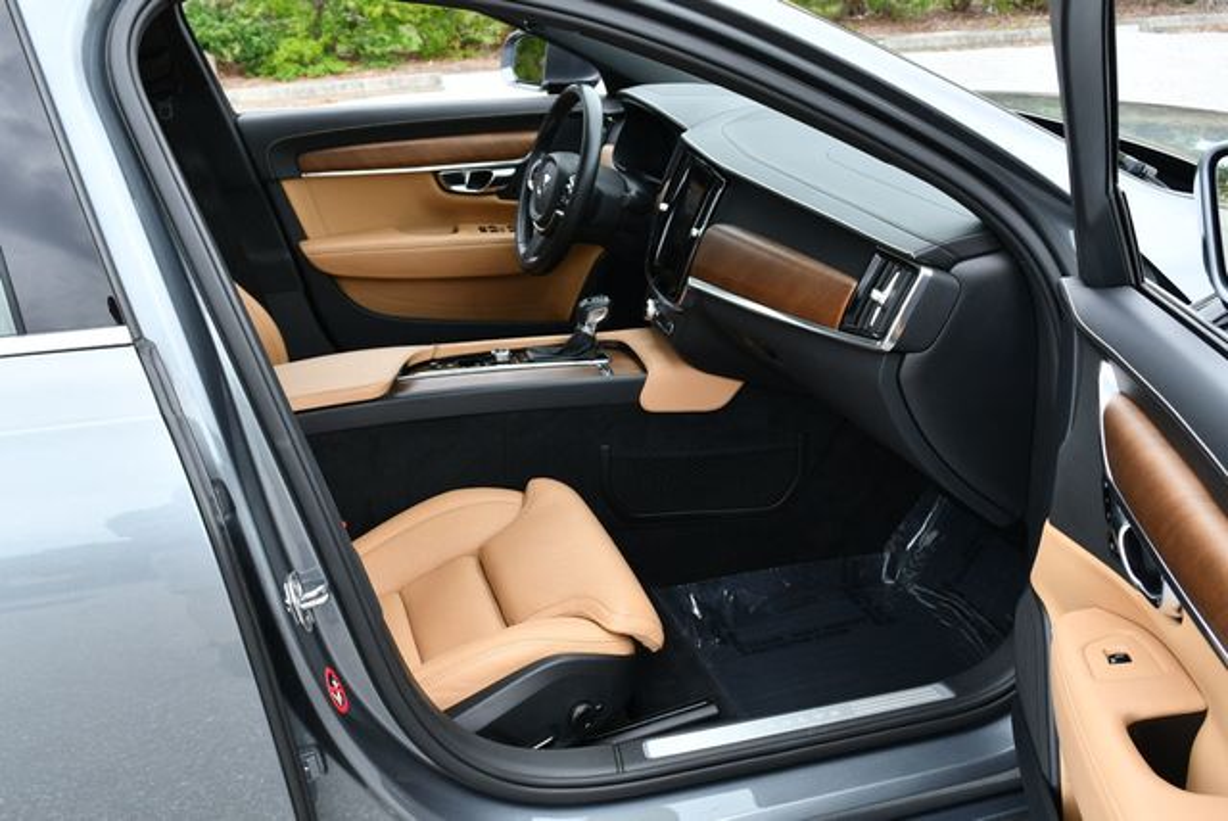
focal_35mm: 36
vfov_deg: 36.9
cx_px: 614
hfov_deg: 53.1
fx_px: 1229
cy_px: 410
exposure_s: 1/250
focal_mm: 18
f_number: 5.6
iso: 200
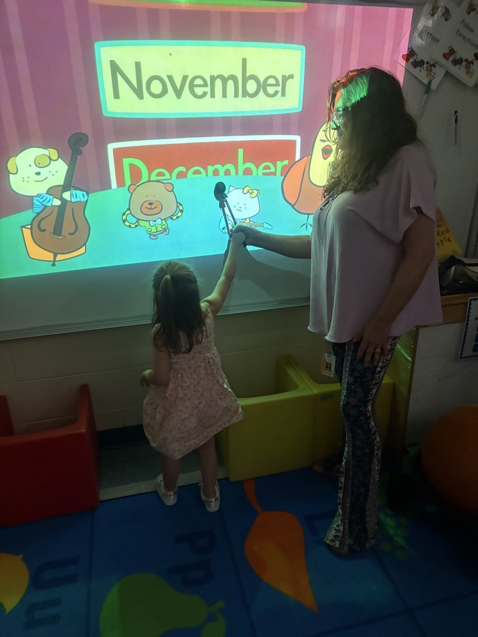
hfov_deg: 53.1
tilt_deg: -23.8
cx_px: 239
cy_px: 318
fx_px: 479
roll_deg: +0.5
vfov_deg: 67.3
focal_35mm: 26
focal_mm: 5.96
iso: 500
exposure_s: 1/43
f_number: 1.6
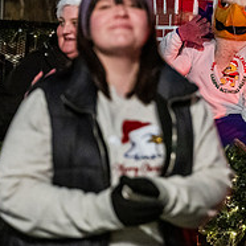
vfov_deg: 9.4
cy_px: 31
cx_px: 239
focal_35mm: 186
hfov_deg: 9.3
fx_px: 1495
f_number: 2.8
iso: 4000
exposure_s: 1/200
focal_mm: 70
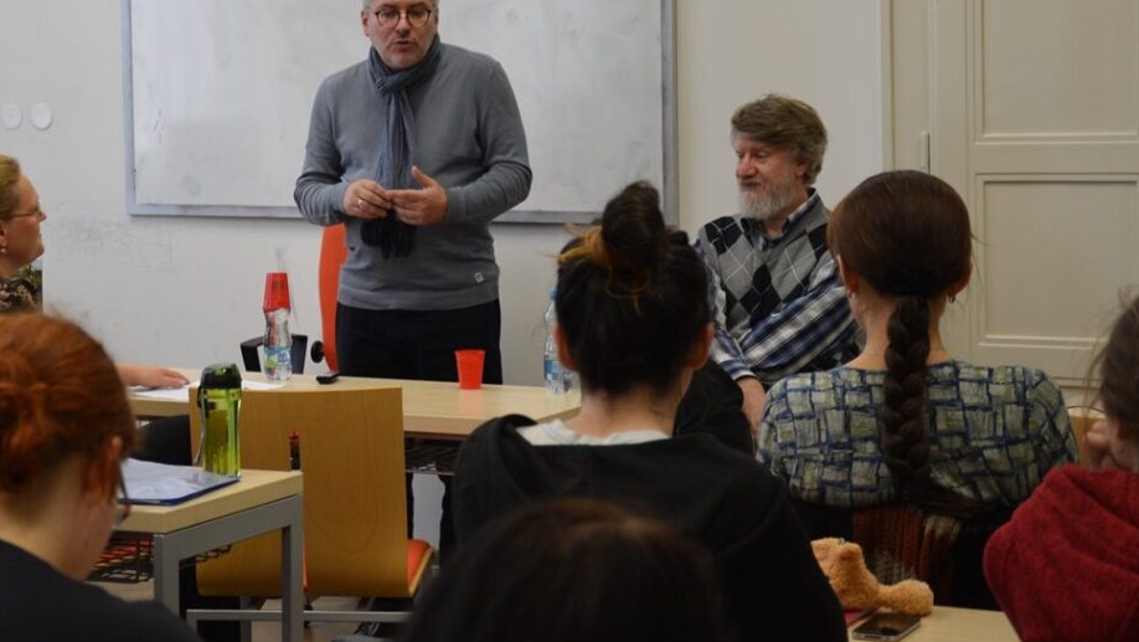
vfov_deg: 13.1
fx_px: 2779
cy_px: 176
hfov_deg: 23.1
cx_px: 414
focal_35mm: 92
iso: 400
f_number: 4.8
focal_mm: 42
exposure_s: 1/100
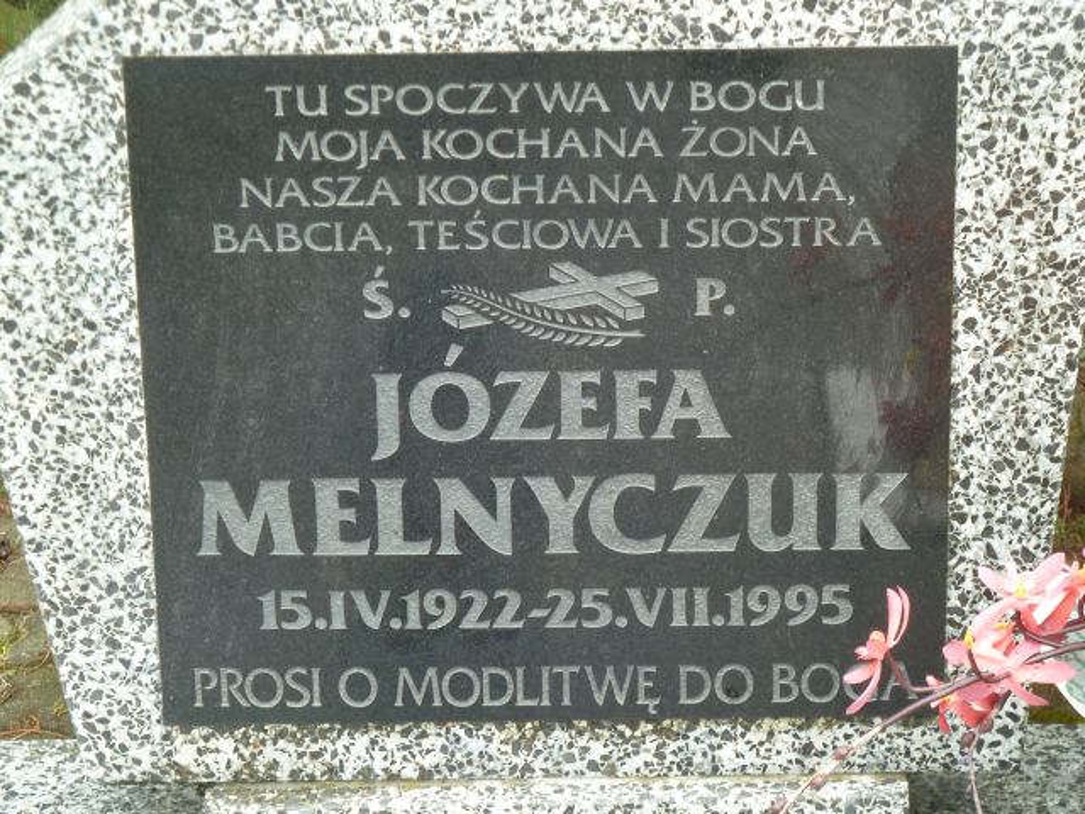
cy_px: 407
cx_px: 542
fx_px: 3730
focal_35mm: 119
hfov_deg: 16.6
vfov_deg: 12.5
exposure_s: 1/60
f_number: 4.4
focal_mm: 19.5
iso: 80
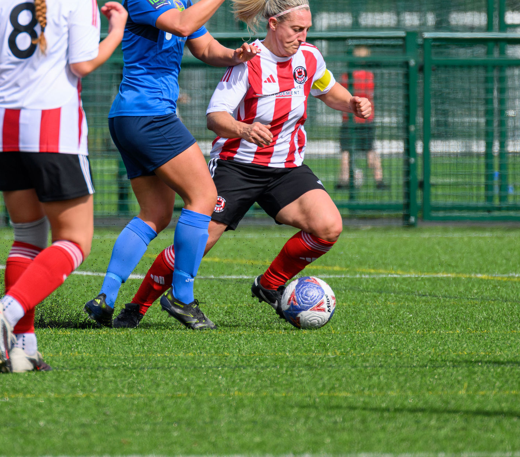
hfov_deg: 1.9
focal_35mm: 993
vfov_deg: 1.6
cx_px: 129
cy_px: 61
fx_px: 15883
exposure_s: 1/4000
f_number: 5.6
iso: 800
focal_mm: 400
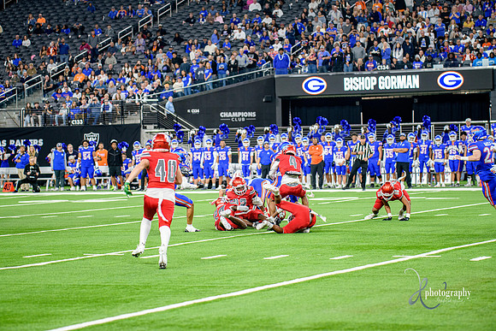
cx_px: 248
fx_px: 1723
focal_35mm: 125
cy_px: 166
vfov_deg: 11.0
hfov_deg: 16.4
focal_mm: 125
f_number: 2.8
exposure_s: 1/400
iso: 1250
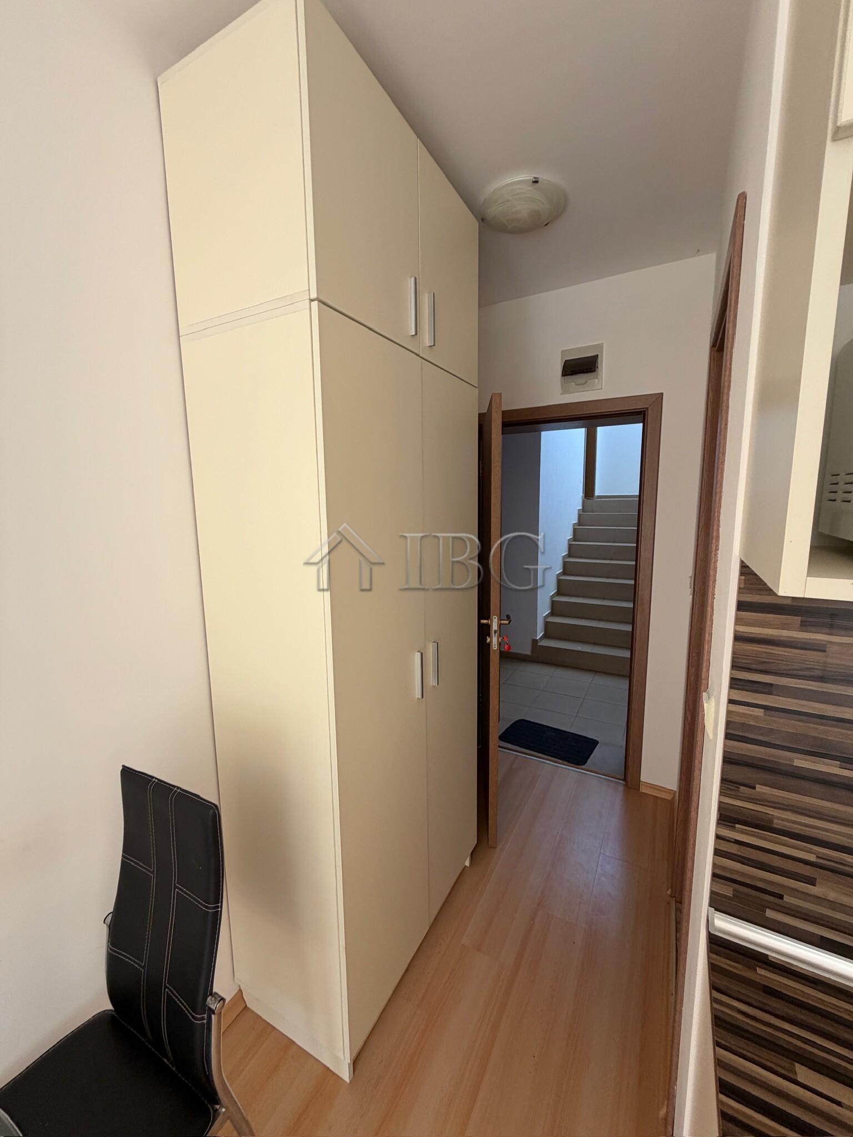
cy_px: 568
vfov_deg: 102.1
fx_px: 460
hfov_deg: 85.7
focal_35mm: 14
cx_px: 426
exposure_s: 1/121
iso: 125
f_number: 2.2
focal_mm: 2.22
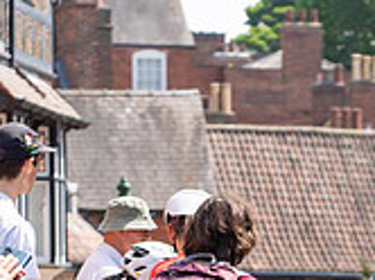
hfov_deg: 8.1
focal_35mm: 242
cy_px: 417
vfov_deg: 6.1
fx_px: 2618
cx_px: 450
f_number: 3.5
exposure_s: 1/2500
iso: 160
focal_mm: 72
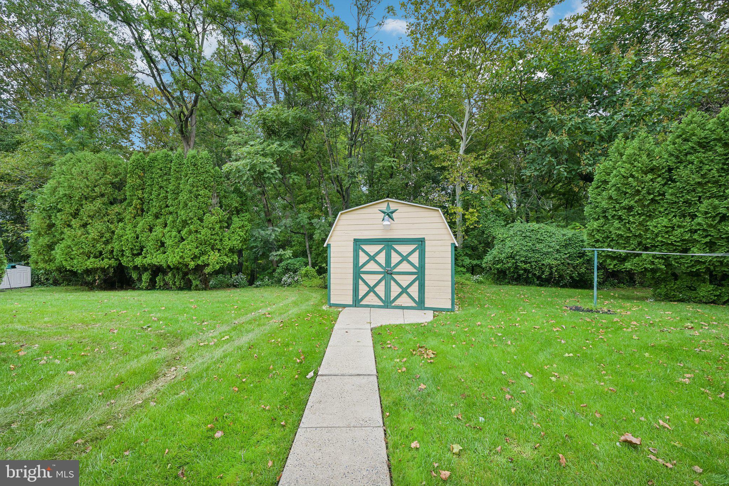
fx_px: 283
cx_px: 364
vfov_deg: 81.2
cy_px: 243
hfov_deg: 104.3
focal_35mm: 14
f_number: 8
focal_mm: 14
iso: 100
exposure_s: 1/25
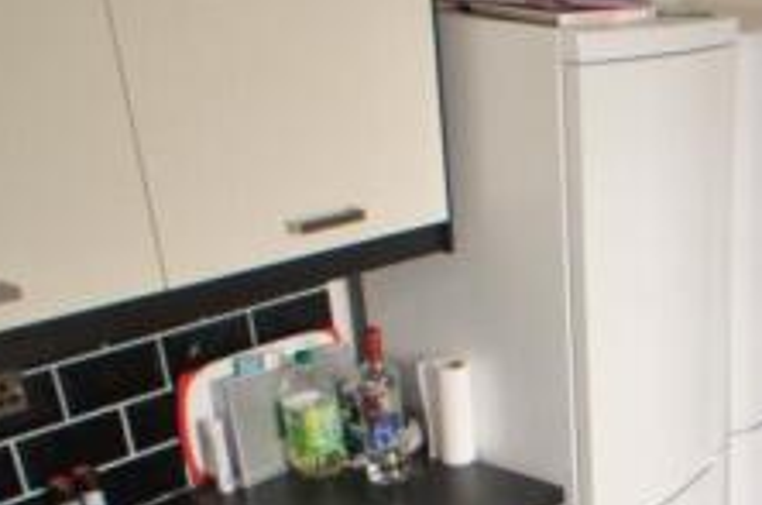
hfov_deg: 26.4
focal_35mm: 71
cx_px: 827
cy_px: 629
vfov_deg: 18.0
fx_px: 1500
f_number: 3.2
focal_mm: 16
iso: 640
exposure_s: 1/125
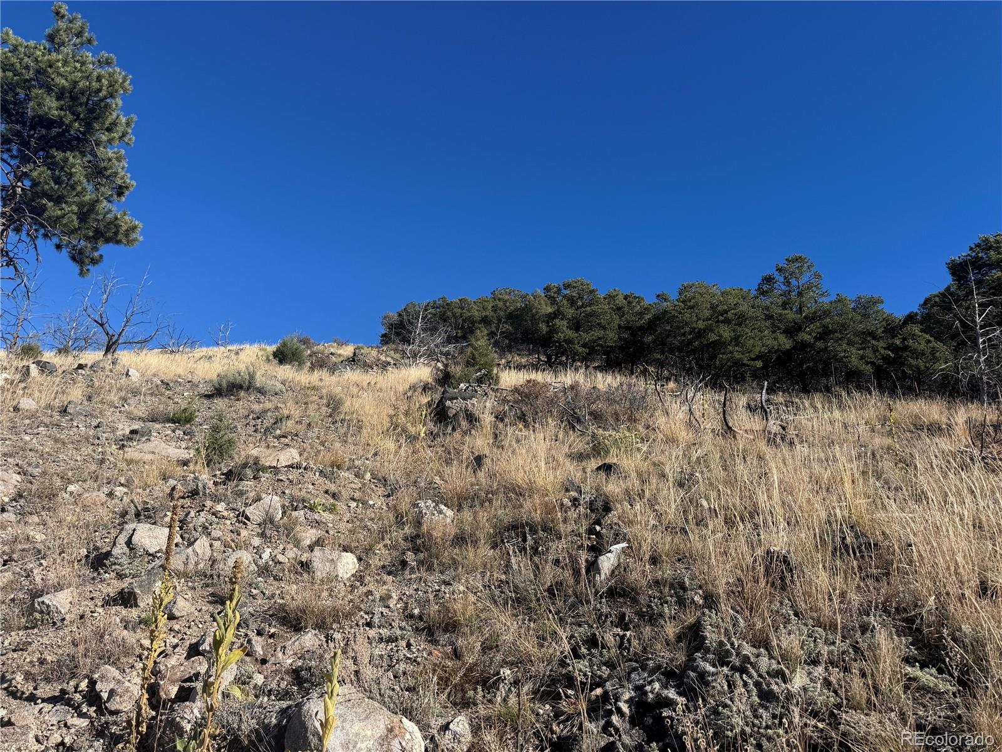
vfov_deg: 56.8
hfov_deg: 71.6
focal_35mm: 24
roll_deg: -3.7
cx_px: 501
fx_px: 695
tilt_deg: +19.4
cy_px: 376
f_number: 1.78
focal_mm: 6.76
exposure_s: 1/4049
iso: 80
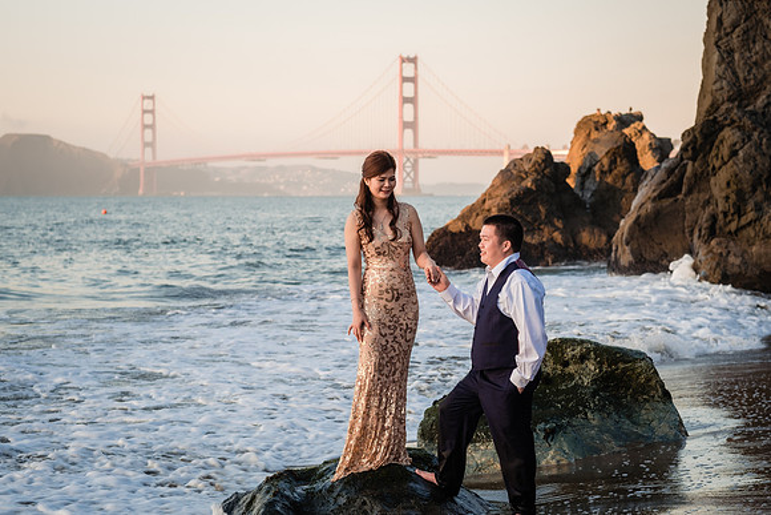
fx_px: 1799
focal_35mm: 84
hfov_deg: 24.2
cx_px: 386
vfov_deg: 16.3
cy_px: 258
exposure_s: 1/160
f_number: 3.6
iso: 160
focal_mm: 56
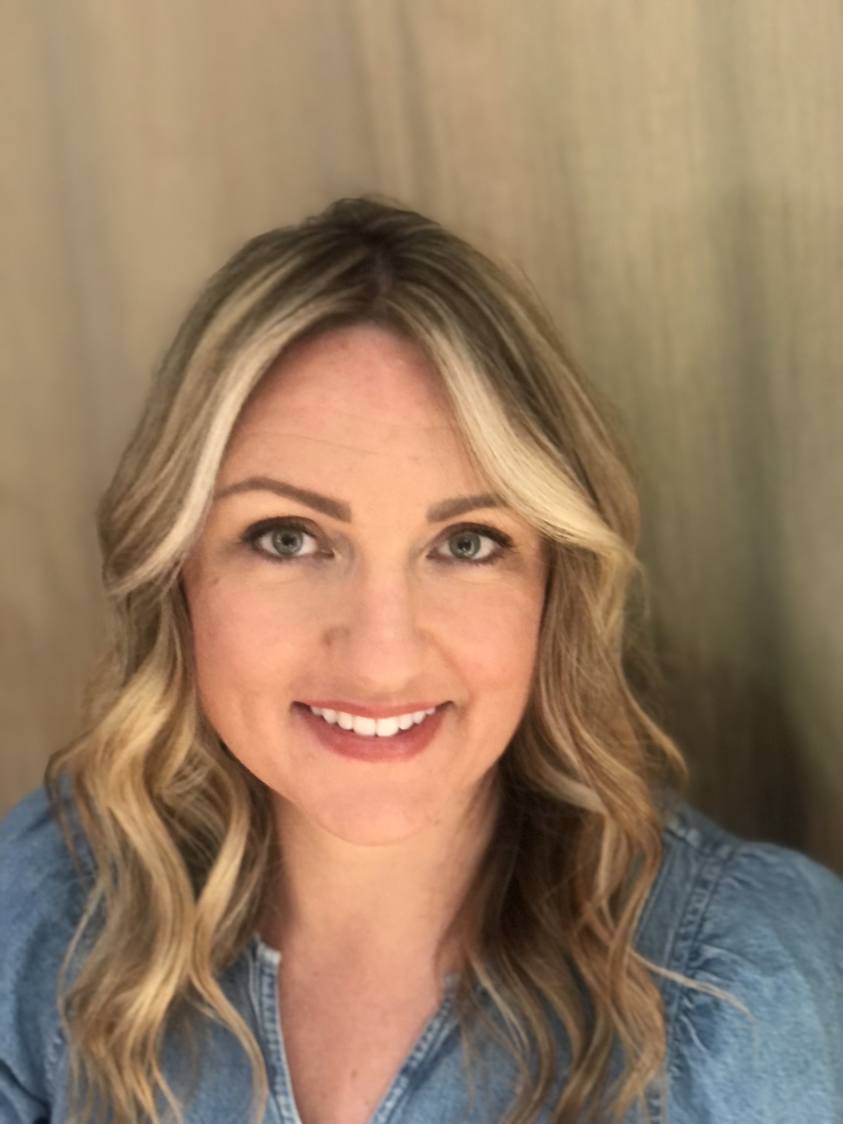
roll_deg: +2.6
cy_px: 562
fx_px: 1851
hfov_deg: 25.7
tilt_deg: -11.1
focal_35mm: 57
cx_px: 422
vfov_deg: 33.8
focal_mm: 6.6
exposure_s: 1/30
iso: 400
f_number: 2.8
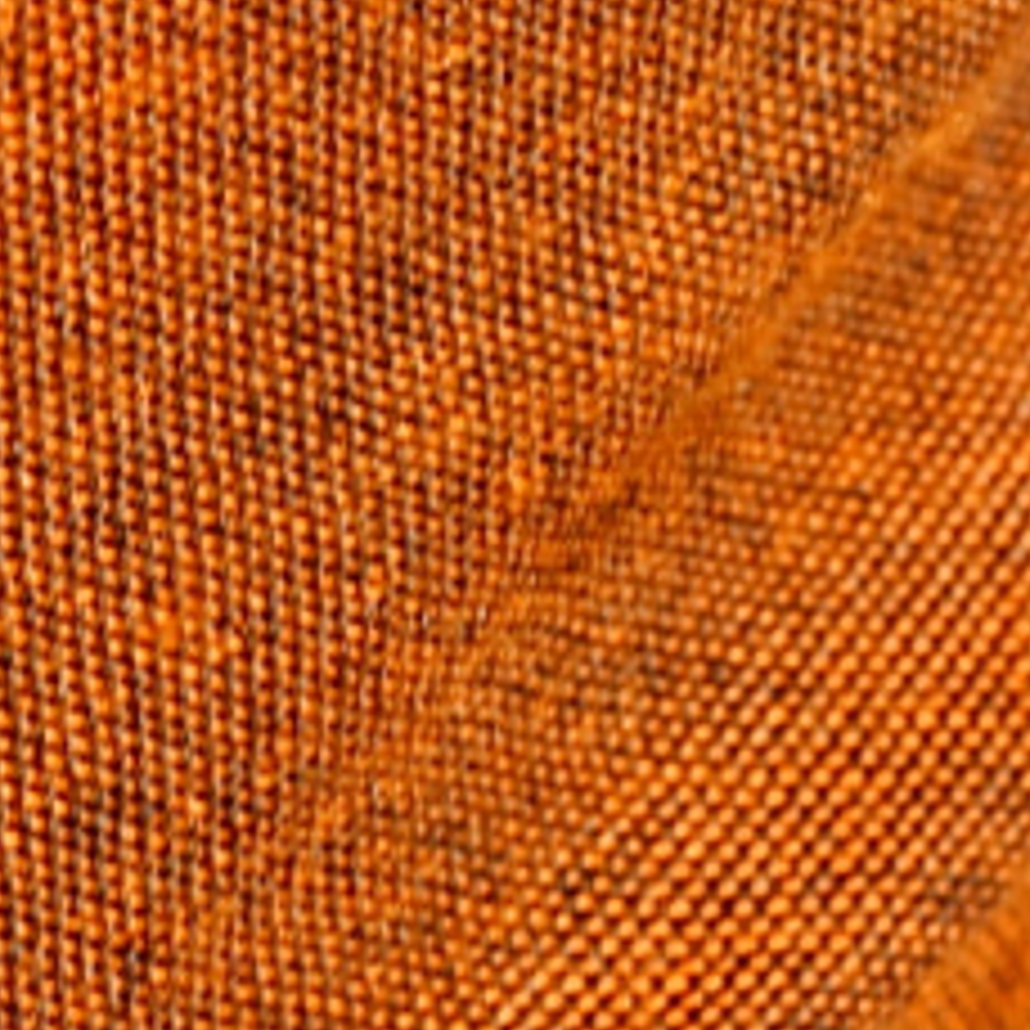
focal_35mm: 626
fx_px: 21067
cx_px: -342
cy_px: -1891
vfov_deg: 2.8
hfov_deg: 2.8
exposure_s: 1/125
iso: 100
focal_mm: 55
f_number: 8
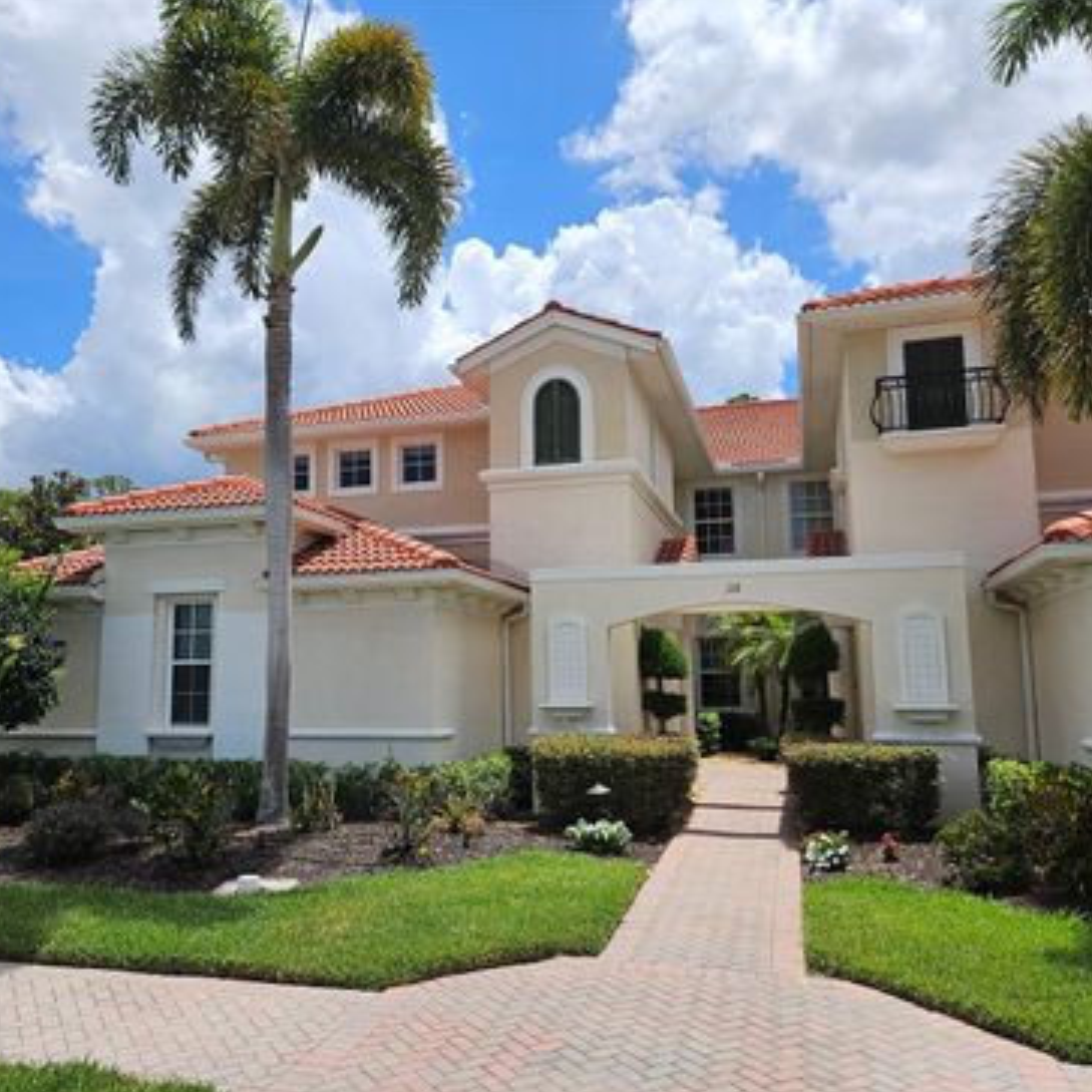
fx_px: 999
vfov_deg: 57.3
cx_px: 472
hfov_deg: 57.1
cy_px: 555
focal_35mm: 28
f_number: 1.8
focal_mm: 5.4
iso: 25
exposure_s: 1/2531
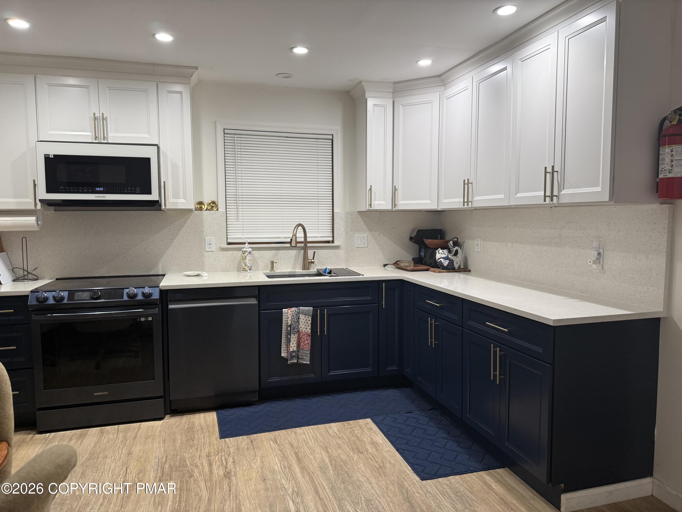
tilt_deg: -3.3
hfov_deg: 71.6
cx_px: 341
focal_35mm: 24
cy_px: 256
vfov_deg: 56.8
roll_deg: +0.1
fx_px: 473
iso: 160
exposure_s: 1/120
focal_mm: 6.76
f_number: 1.78
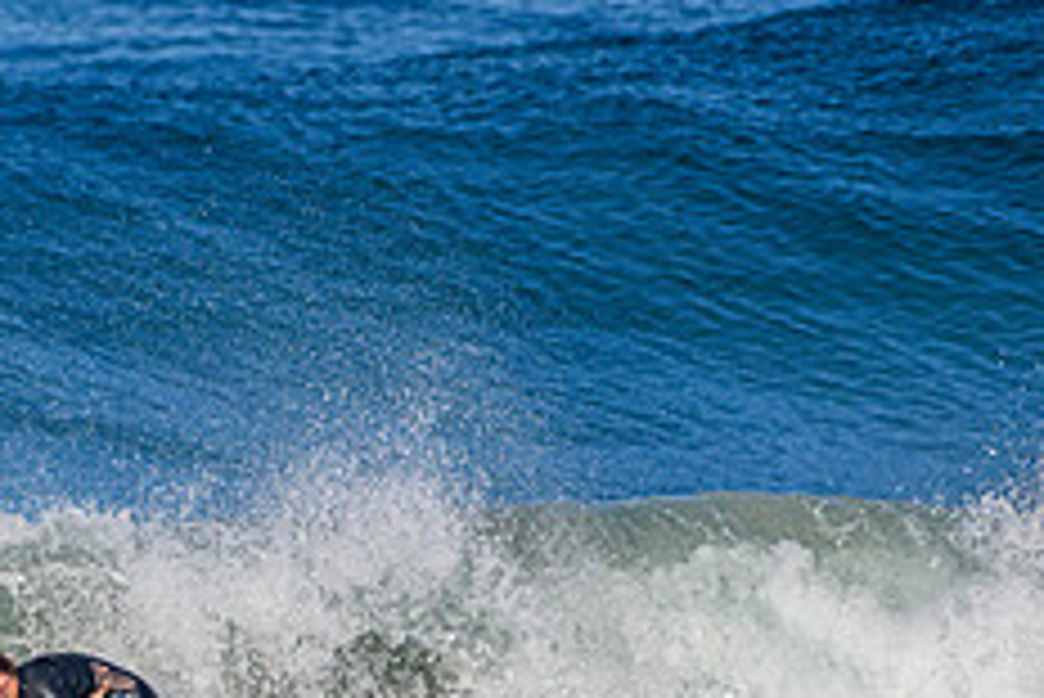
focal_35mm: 1878
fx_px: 54494
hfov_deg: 1.1
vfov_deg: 0.7
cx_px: 45
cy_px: 714
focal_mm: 500
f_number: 5.6
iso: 250
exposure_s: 1/2000
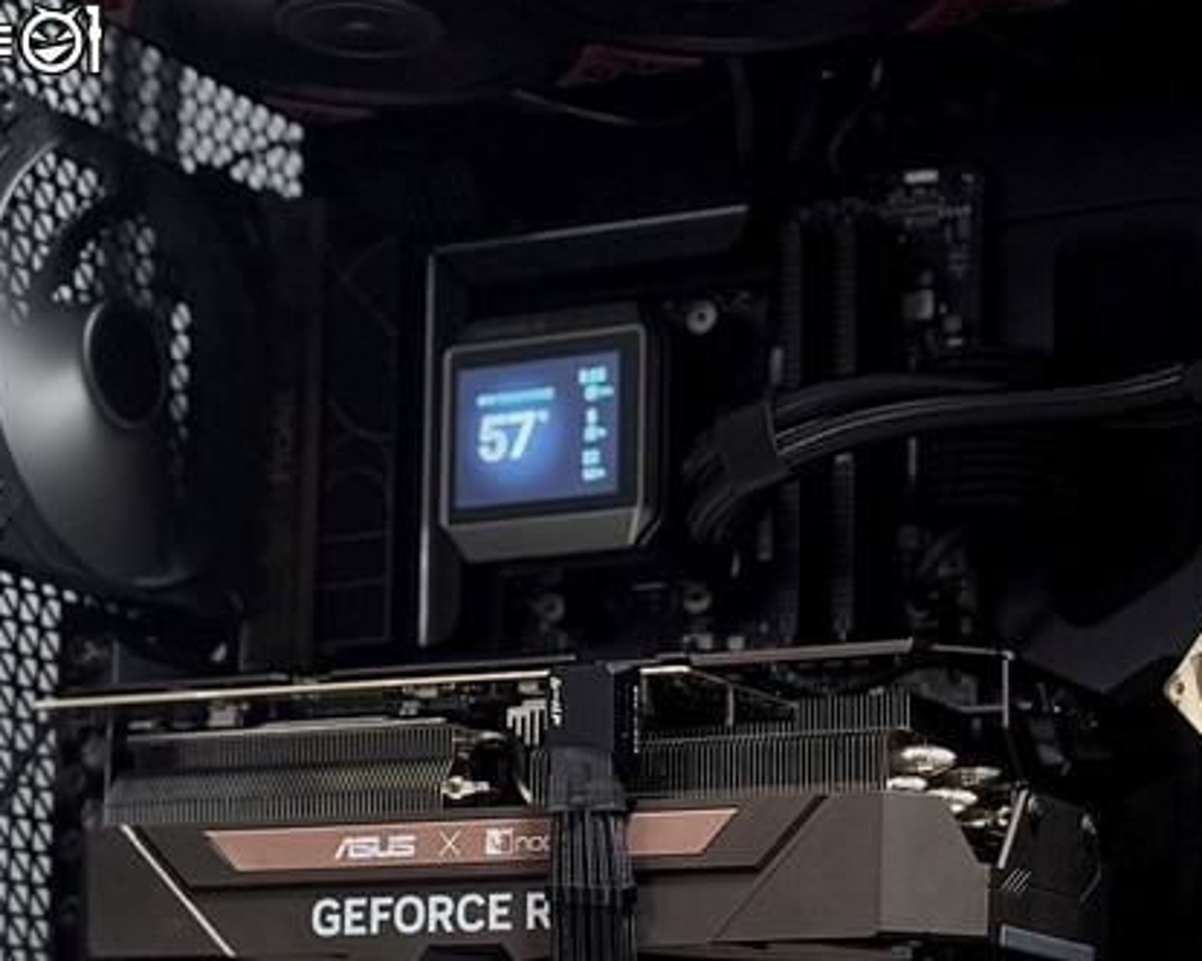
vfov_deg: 17.2
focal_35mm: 88
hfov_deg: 21.6
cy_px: 835
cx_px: 817
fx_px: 3131
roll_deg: -2.0
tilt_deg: +6.7
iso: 800
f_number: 1.78
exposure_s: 1/30
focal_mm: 6.76
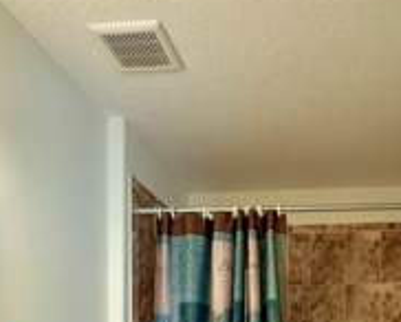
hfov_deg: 48.4
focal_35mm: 36
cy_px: 364
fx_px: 428
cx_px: 297
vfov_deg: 34.8
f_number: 2.2
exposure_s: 1/120
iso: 200
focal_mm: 2.22
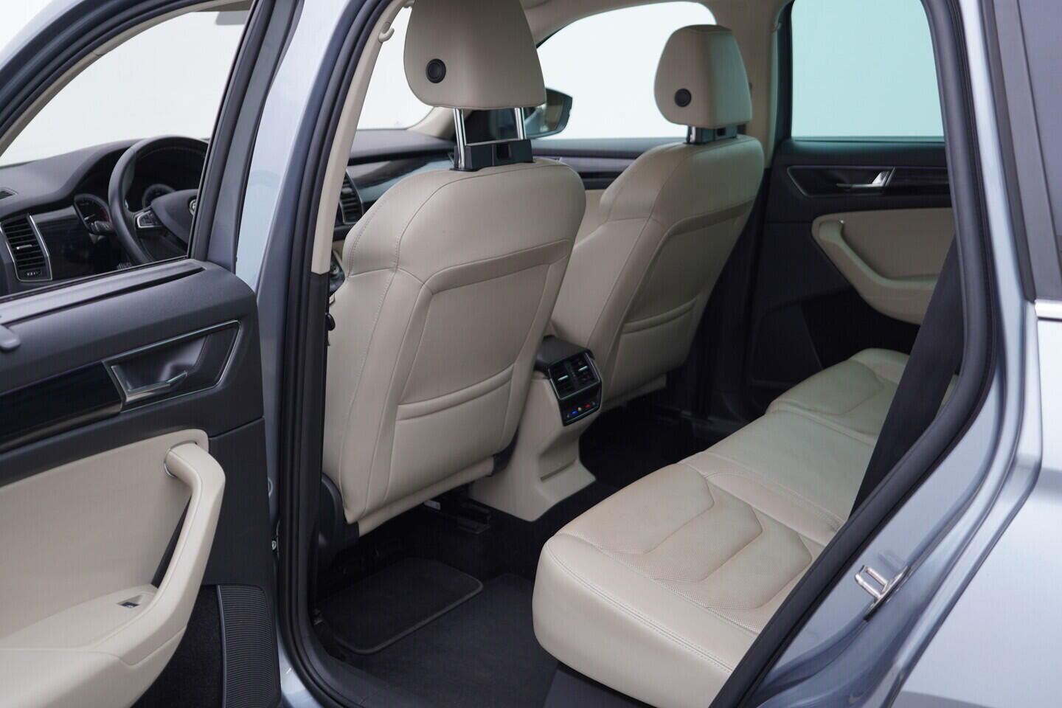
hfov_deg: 53.1
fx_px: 1062
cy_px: 354
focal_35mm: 36
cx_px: 531
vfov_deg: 36.9
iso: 125
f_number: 3.2
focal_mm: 24
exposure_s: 1/50
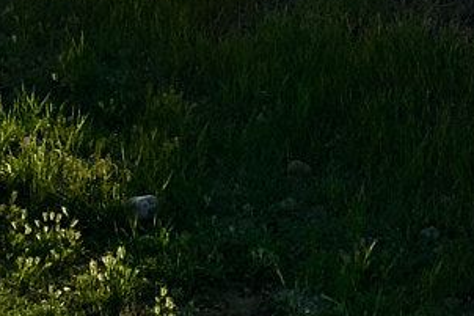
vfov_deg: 8.2
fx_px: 2105
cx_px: 272
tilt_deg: -4.6
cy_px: -313
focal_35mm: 160
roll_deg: -1.3
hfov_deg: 12.8
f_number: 2.2
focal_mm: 4.15
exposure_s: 1/801
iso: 25
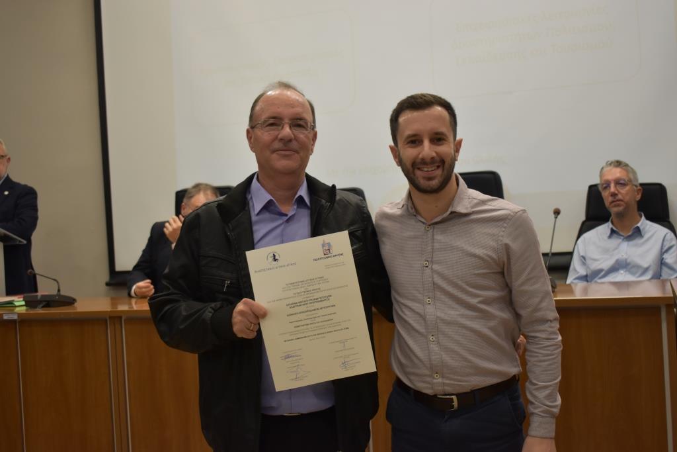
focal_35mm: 45
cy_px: 226
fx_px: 846
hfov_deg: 43.6
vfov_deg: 29.9
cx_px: 338
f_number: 4.2
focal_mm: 30
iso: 800
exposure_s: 1/125
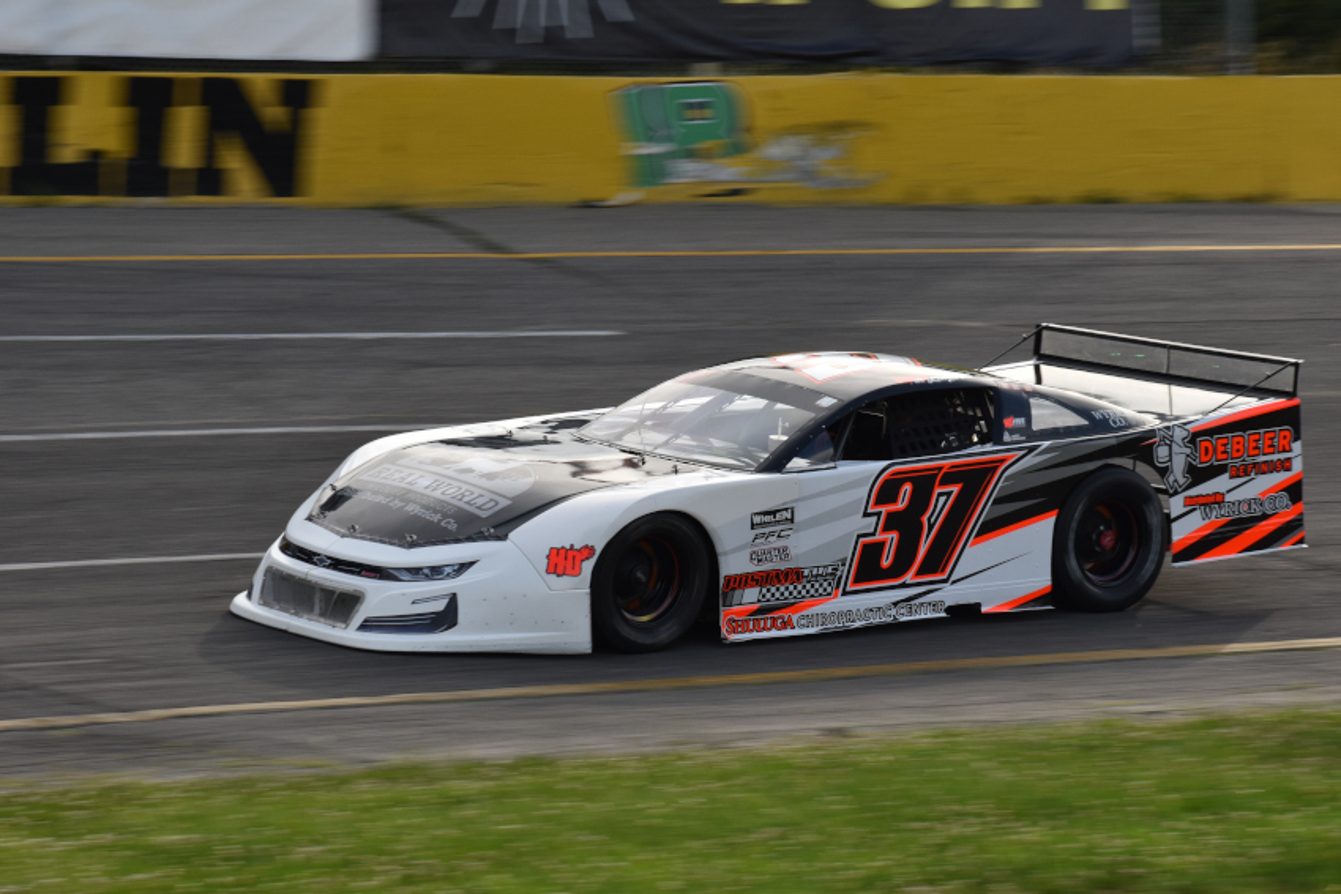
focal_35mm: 165
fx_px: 6147
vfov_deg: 8.3
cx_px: 670
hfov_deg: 12.5
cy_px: 447
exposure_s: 1/250
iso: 400
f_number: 16
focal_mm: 110
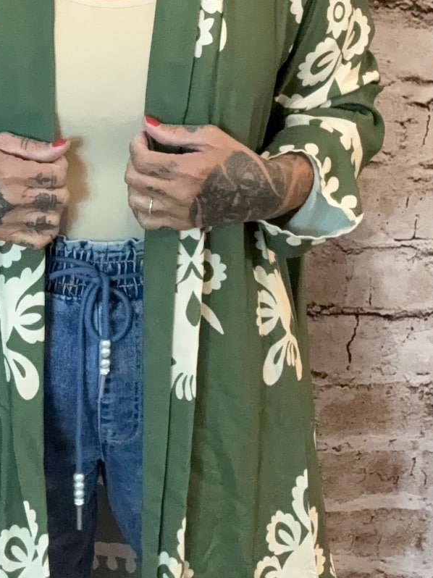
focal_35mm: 77
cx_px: 61
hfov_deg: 18.9
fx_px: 1285
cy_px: 208
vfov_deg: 25.3
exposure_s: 1/33
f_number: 1.9
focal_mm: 2.69
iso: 250
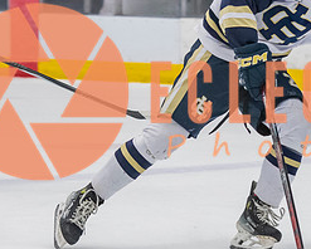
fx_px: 4440
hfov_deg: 4.0
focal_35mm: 482
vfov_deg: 3.2
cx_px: 205
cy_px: 121
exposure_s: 1/640
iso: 2000
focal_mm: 105
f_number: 3.2
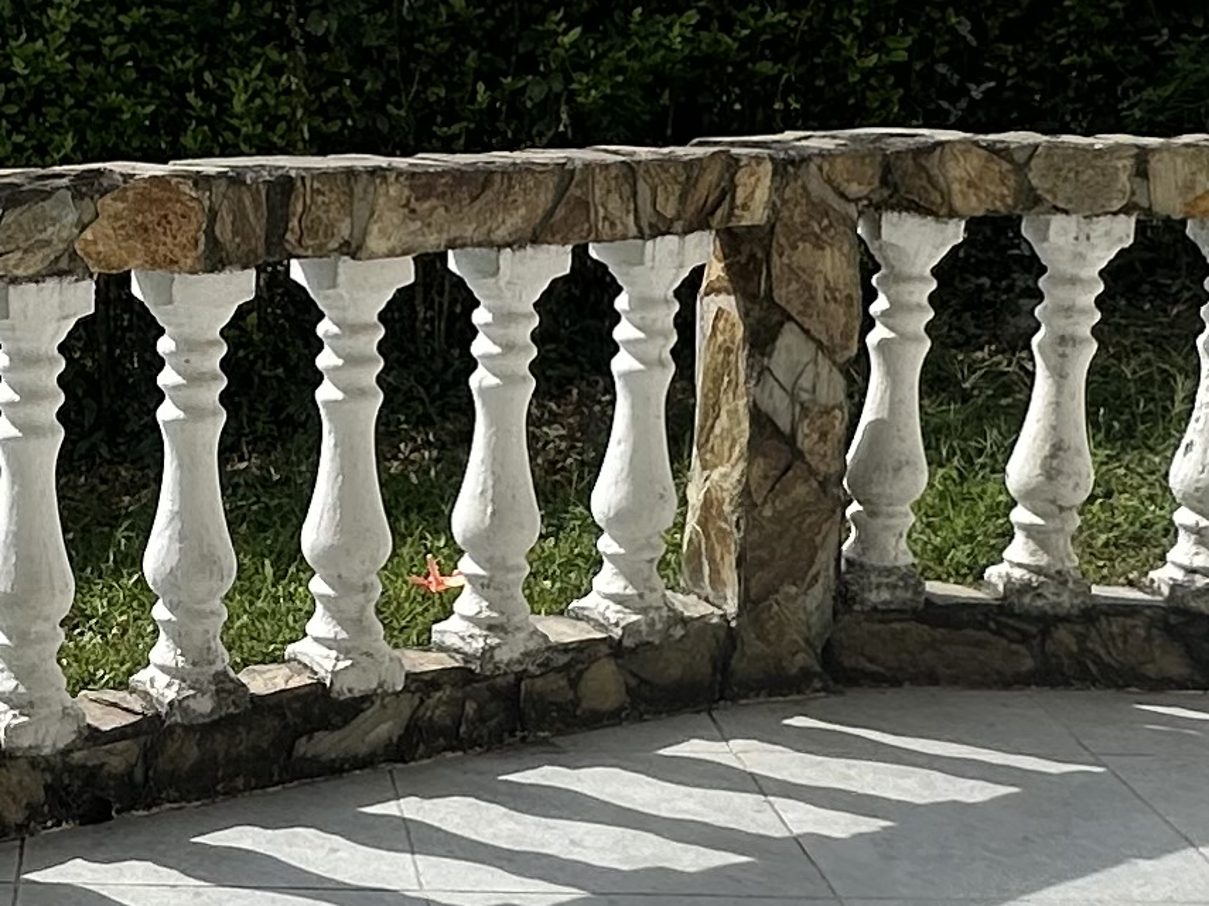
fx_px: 2305
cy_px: 527
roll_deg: -0.8
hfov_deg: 27.9
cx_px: 34
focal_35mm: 66
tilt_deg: -14.6
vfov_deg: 22.2
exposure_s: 1/2132
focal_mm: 2.22
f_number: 2.2
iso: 50
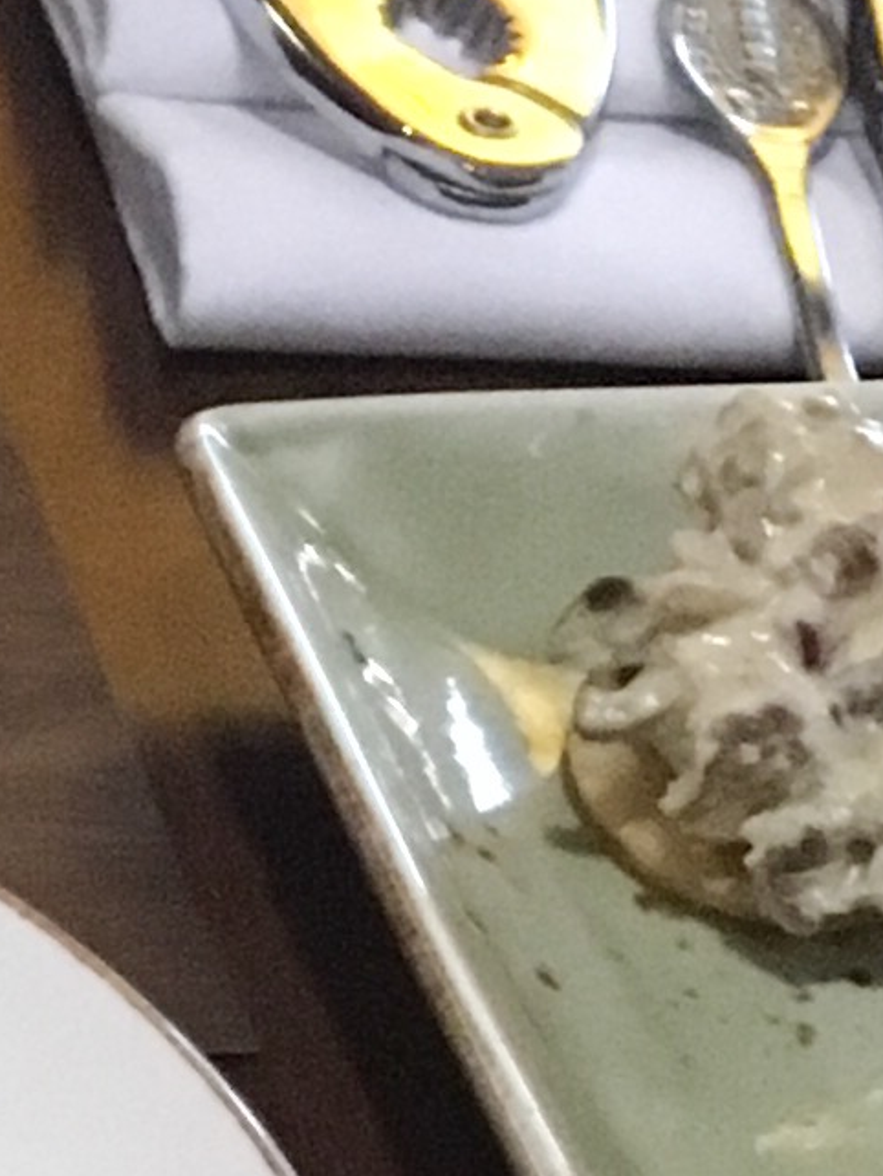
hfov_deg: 7.5
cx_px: -1431
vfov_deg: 10.5
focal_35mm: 182
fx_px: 6186
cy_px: 1795
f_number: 2.2
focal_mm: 4.15
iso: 250
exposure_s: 1/17
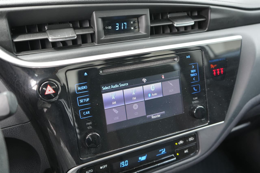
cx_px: 130
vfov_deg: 38.9
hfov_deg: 55.8
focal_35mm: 34
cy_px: 86
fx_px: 246
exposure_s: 1/160
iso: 1000
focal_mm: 34
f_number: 4
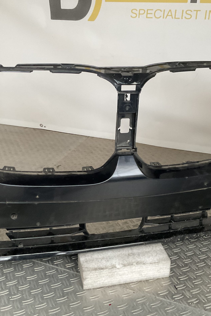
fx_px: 360
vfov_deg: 47.4
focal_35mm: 41
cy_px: 157
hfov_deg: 32.6
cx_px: 106
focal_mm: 3
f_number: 1.8
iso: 250
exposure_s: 1/60
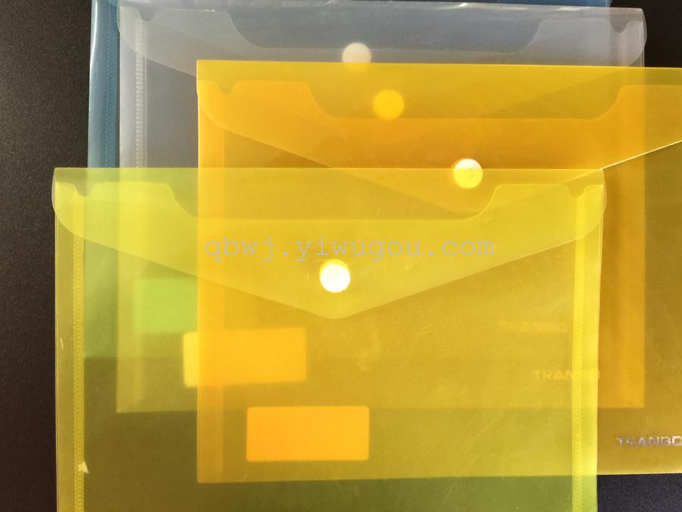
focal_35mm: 33
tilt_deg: -84.0
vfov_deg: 42.9
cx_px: 327
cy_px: 221
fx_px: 650
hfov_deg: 55.3
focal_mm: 4.15
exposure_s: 1/10
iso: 100
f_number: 2.2
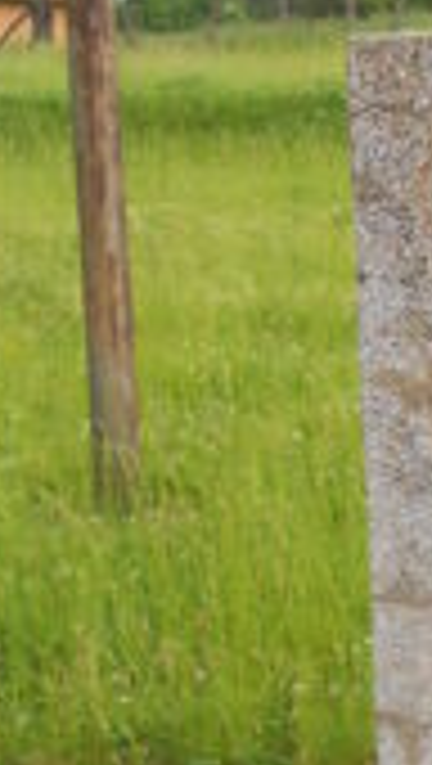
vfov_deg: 21.0
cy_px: 648
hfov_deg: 11.2
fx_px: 2030
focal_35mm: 100
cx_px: 801
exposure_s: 1/250
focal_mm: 4.6
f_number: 3.2
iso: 80
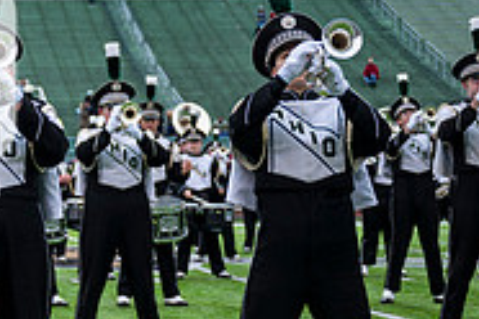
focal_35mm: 128
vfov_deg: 10.7
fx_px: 1703
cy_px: 96
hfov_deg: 15.1
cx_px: -178
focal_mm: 41
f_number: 2.8
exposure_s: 1/500
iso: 100
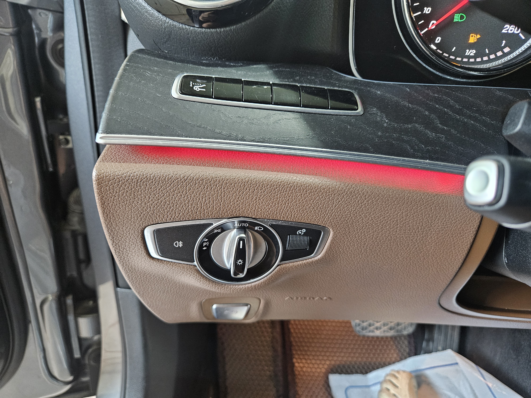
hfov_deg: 73.9
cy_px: 199
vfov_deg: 58.9
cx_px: 266
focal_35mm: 23
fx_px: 353
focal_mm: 5.4
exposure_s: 1/40
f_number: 1.8
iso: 500
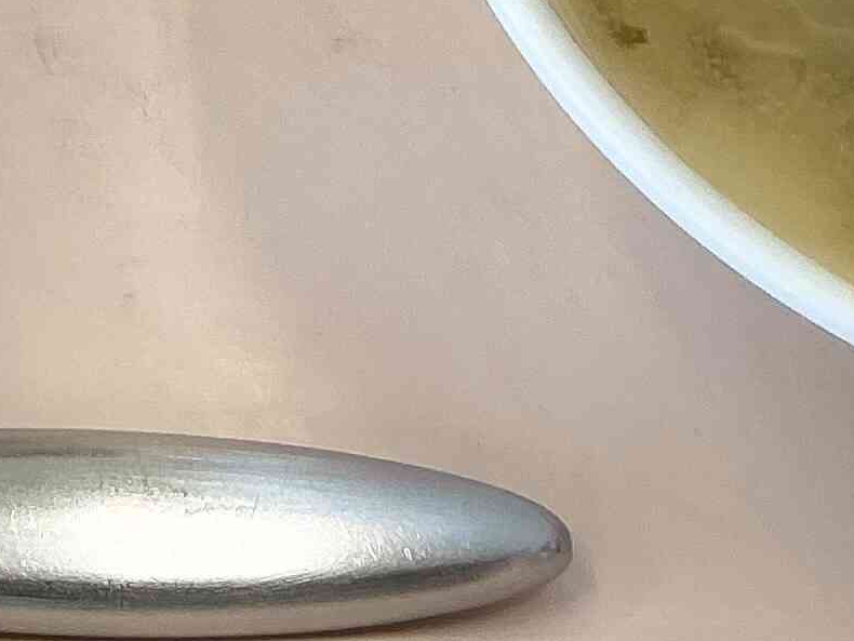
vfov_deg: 9.5
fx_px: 3652
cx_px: -326
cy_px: -515
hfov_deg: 12.8
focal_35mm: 148
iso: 25
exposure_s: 1/120
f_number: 1.8
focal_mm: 3
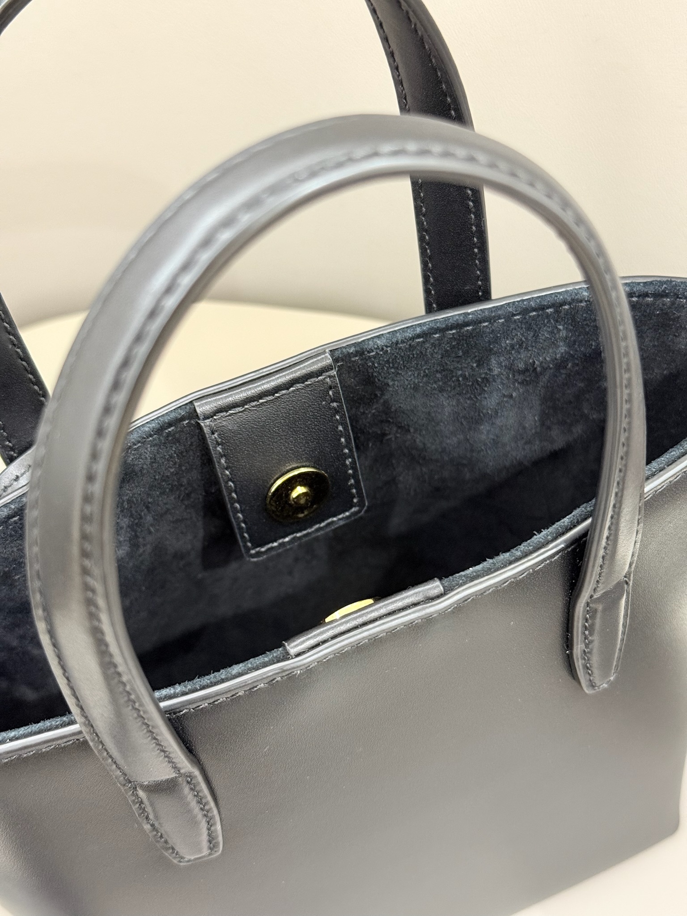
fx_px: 1270
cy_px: 458
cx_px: 344
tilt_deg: -59.0
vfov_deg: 39.7
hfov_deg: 30.3
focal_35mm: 48
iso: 250
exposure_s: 1/40
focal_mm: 6.76
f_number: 1.78
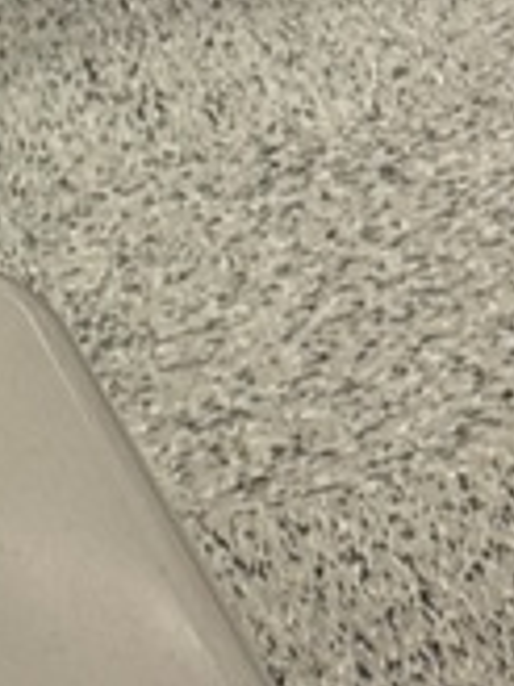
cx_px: -564
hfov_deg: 9.2
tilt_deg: -38.0
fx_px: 2970
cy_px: 130
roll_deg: +18.6
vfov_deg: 13.1
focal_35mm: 150
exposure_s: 1/120
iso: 200
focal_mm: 6.76
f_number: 1.78
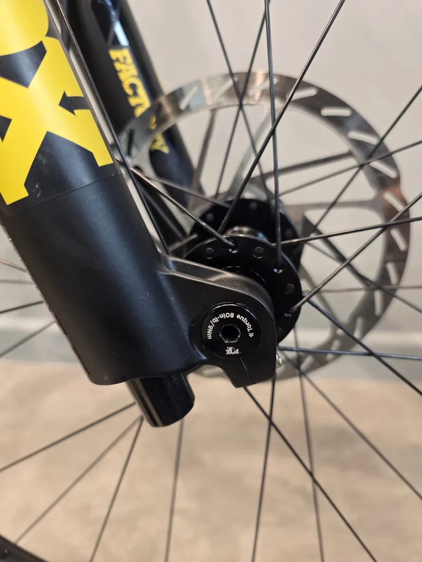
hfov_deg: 58.9
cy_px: 281
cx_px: 211
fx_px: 374
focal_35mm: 23
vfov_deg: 73.9
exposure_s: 1/50
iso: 250
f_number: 1.7
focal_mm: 6.3
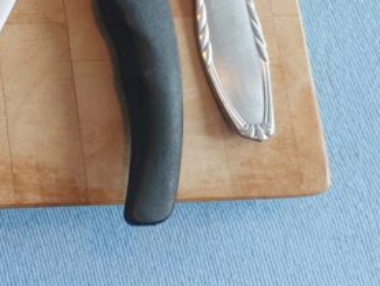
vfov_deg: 15.3
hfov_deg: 17.4
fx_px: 1011
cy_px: -97
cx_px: -297
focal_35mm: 92
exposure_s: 1/50
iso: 200
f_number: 1.8
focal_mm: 5.23
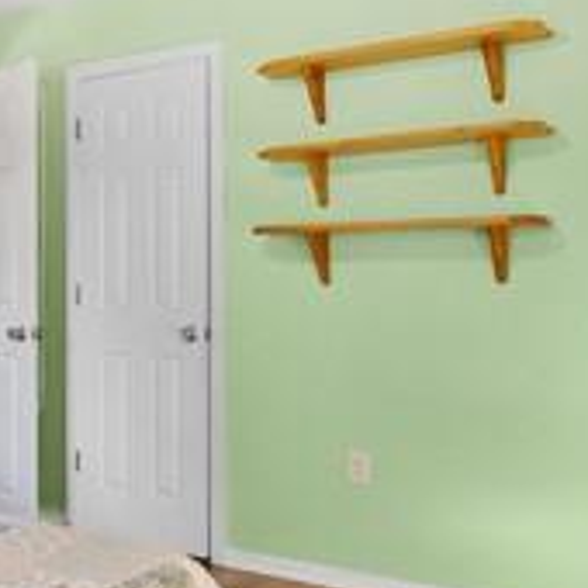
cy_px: 332
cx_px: -104
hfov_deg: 30.4
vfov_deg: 35.3
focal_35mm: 48
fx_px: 922
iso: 400
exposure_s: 1.3
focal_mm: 16
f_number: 8
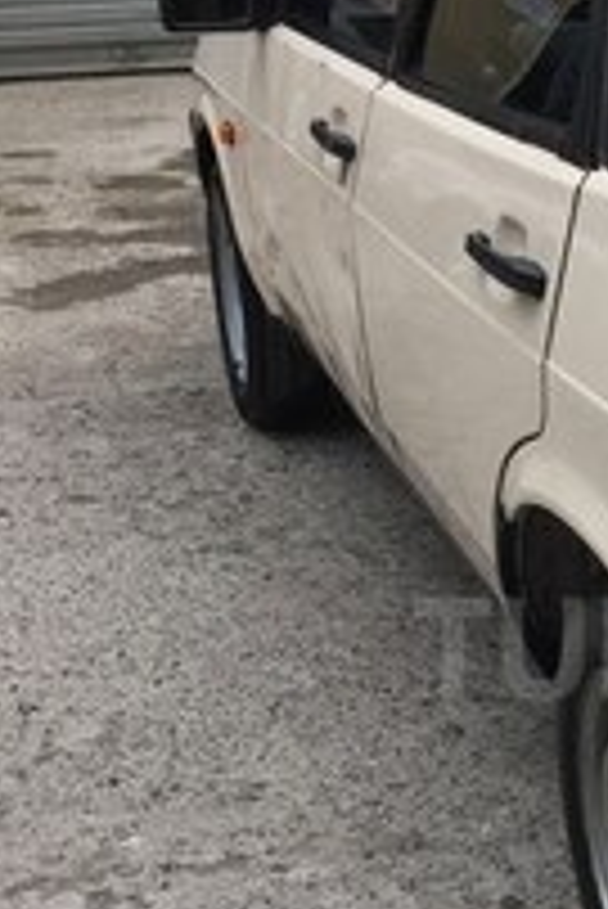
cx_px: 761
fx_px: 1871
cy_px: 648
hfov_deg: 17.5
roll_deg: +1.5
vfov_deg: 27.1
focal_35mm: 74
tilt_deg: -23.7
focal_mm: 4.15
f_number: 2.2
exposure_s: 1/304
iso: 32
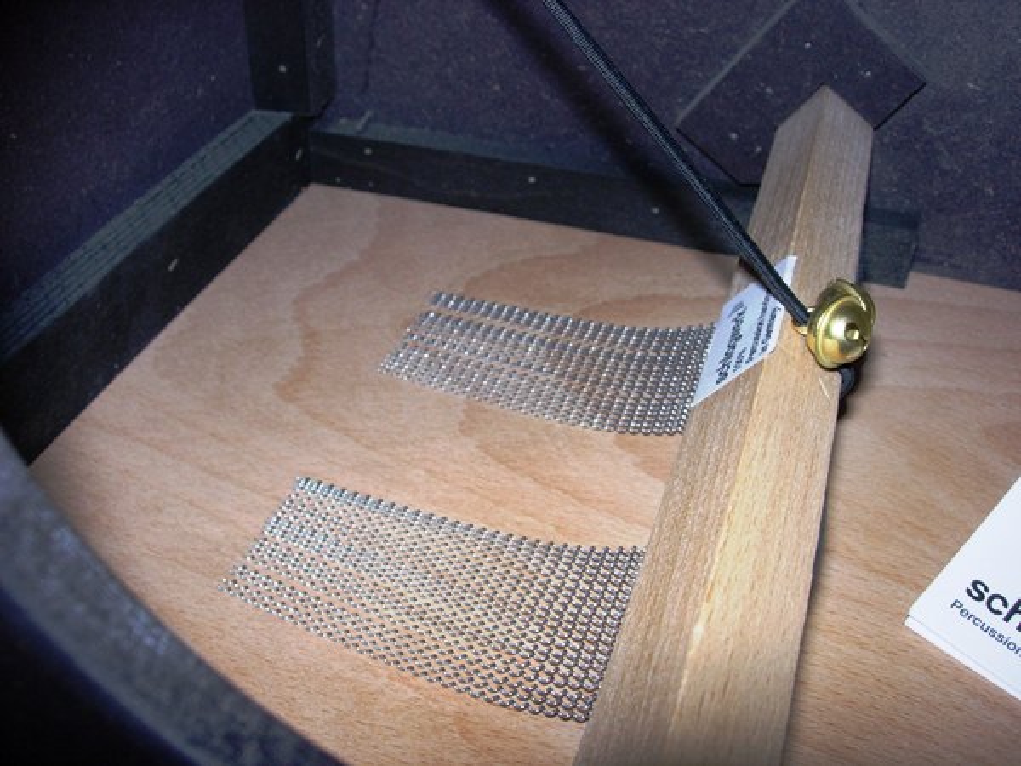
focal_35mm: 38
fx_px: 1121
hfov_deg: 49.0
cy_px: 383
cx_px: 510
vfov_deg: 37.7
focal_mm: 7.8
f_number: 4.8
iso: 79
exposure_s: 1/64
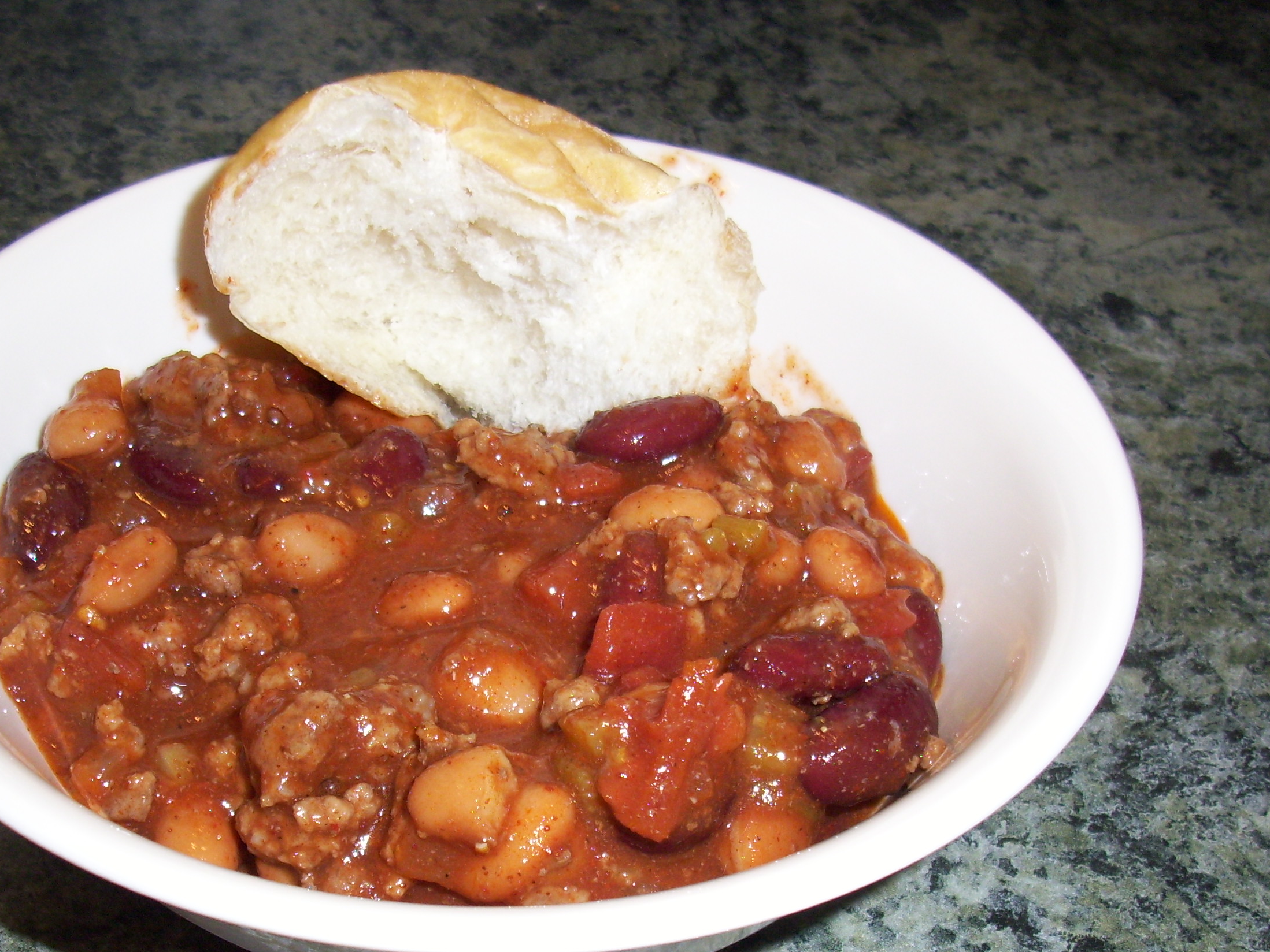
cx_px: 505
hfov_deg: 37.3
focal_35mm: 51
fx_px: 1871
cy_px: 562
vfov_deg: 28.5
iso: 80
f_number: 2.9
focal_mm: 5.7
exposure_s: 1/40
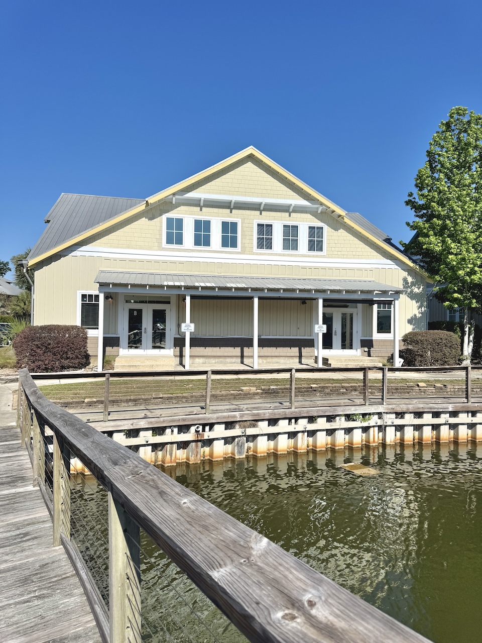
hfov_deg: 56.8
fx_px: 446
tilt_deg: +2.7
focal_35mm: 24
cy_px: 322
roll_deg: -0.7
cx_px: 241
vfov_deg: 71.6
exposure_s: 1/10417
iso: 80
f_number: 1.78
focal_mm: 6.76
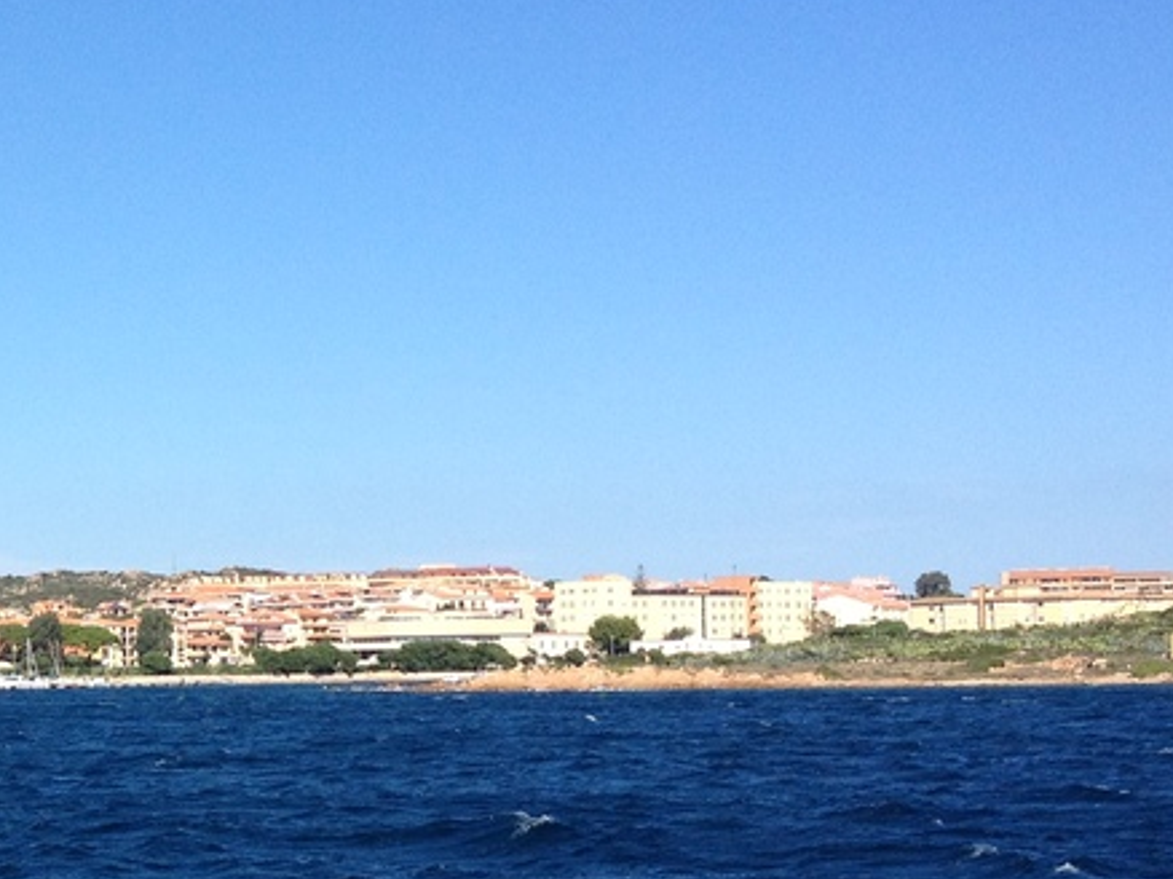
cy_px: 598
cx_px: -134
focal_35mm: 96
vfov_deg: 15.4
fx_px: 3251
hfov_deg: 19.5
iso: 64
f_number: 2.4
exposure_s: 1/1727
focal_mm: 4.28
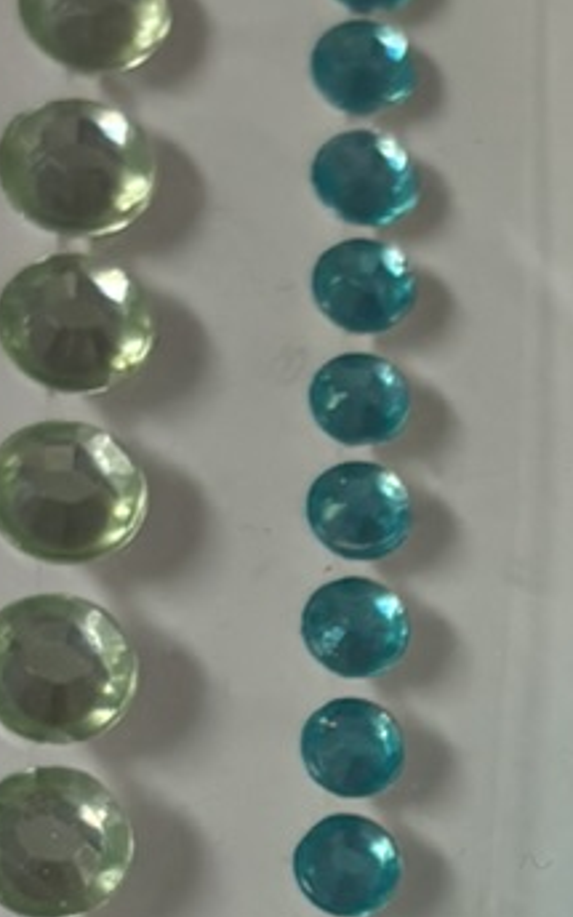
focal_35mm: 164
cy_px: 933
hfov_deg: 7.9
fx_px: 4098
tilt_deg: -71.3
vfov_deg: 12.6
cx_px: 728
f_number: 1.6
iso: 100
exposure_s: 1/100
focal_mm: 5.96
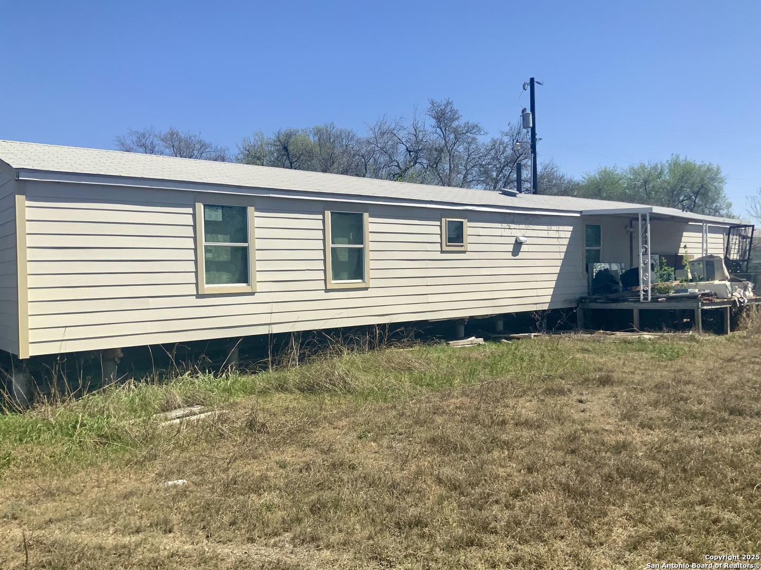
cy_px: 285
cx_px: 380
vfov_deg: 48.2
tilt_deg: -0.6
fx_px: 638
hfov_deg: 61.7
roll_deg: +2.4
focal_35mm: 29
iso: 16
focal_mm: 3
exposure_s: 1/2538
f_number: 1.8
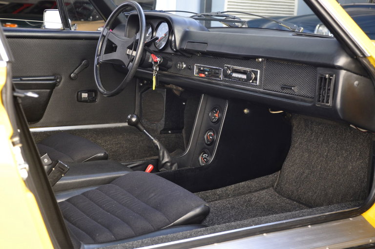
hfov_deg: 35.1
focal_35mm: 57
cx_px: 188
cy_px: 124
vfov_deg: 23.7
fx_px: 593
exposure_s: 1/50
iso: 500
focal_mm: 38
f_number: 4.2
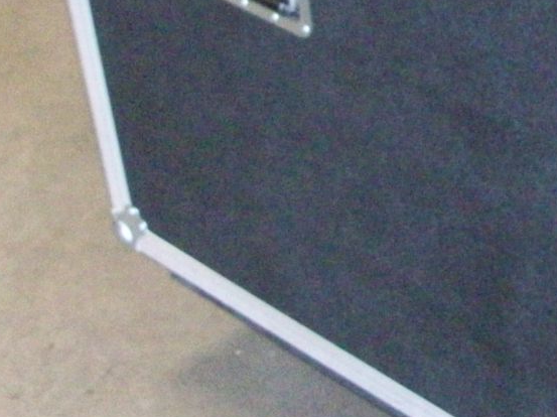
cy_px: 12
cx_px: 910
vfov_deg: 11.6
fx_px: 2026
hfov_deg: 14.3
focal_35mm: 126
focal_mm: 5.7
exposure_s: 1/60
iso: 320
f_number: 2.8
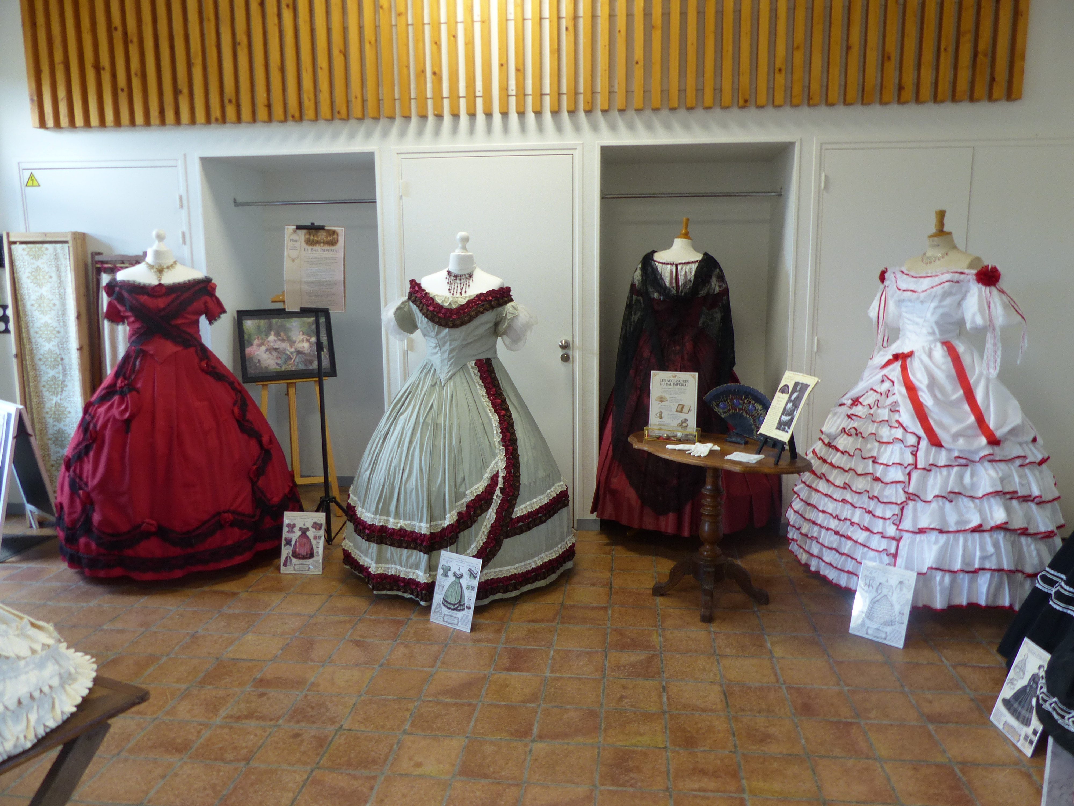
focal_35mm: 25
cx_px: 537
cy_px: 403
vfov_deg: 54.9
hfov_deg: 69.4
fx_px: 776
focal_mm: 4.5
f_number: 2.8
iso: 100
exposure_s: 1/13
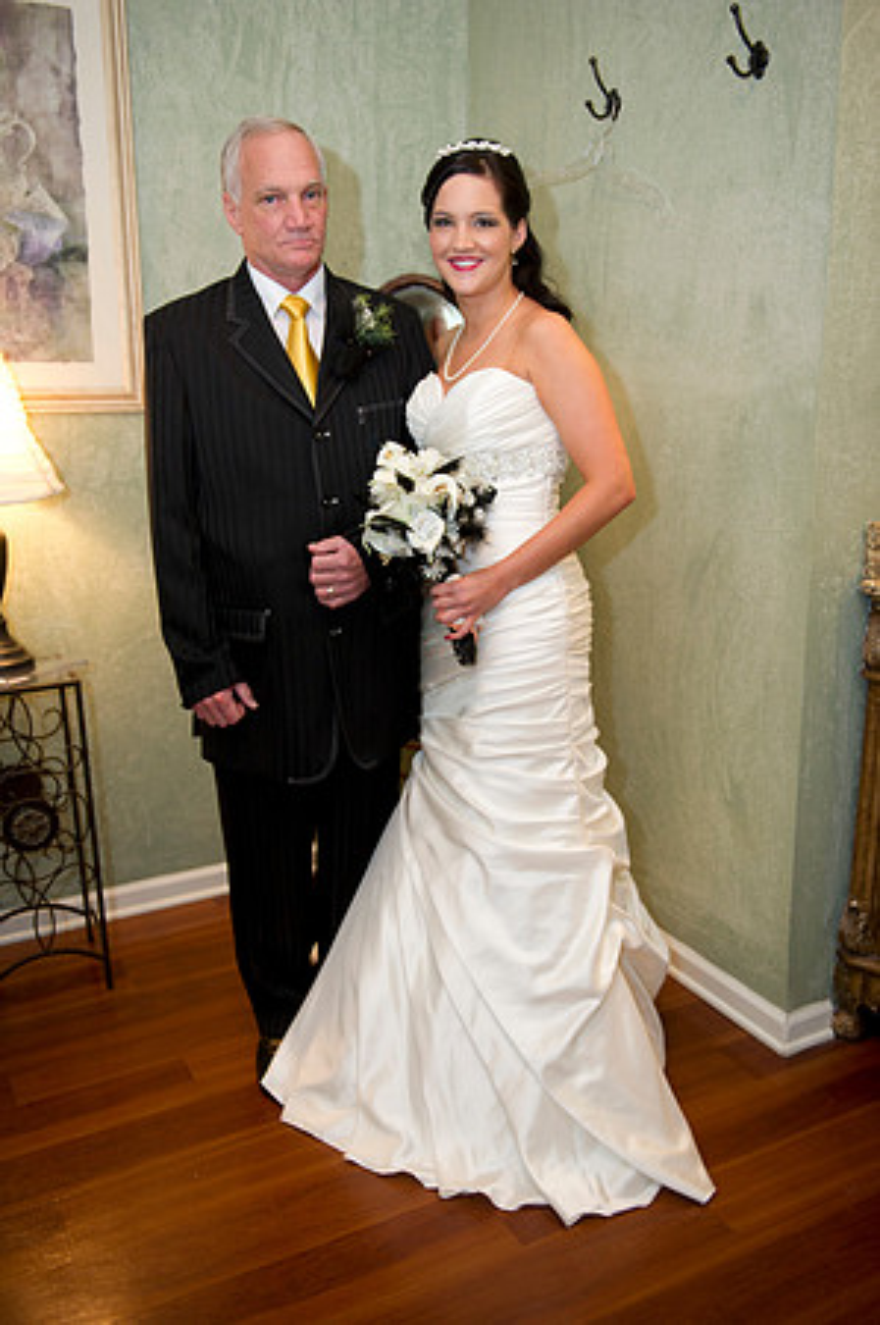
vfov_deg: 58.8
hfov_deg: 41.0
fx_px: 1176
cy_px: 662
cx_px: 440
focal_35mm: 32
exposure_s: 1/125
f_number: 2.8
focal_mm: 32
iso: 800
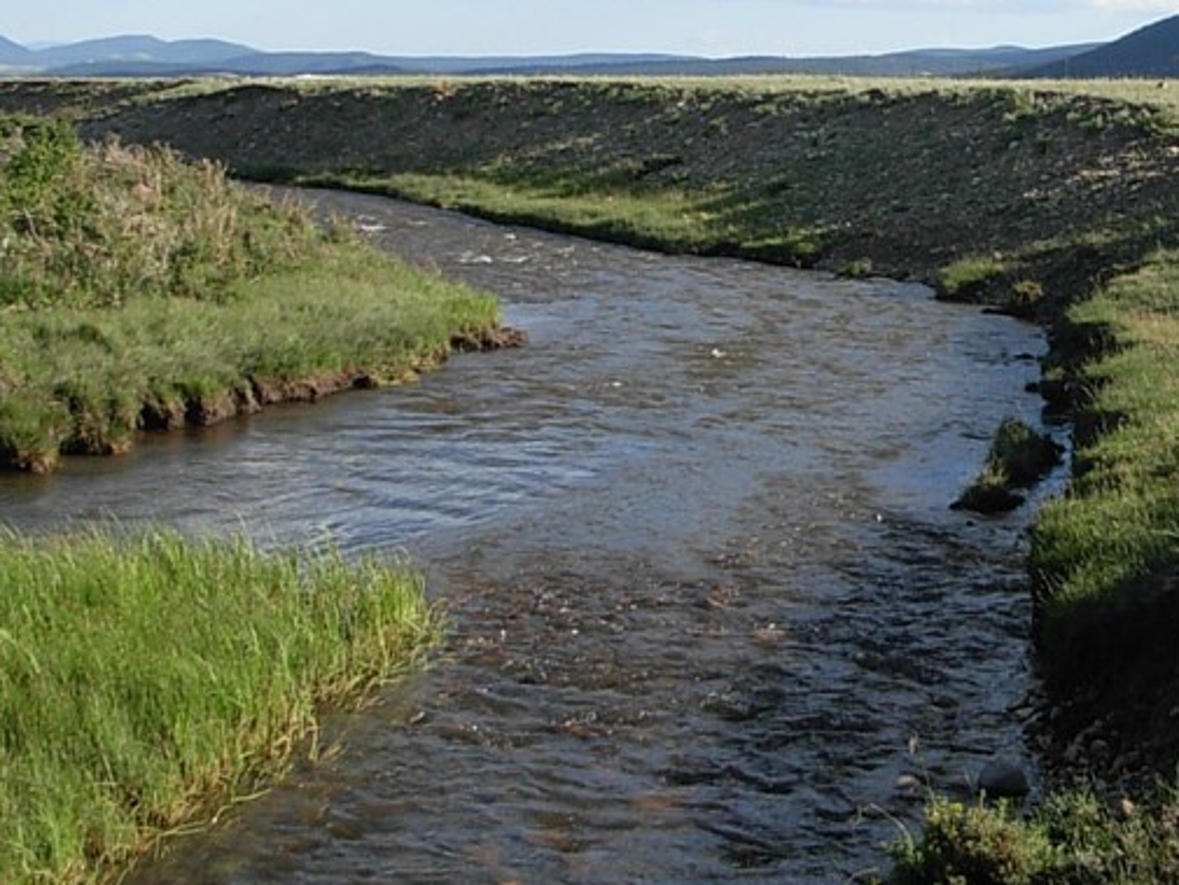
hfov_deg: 24.6
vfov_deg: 19.0
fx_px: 2623
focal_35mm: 77
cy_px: 208
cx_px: 1058
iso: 79
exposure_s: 1/813
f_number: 2.9
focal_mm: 6.3
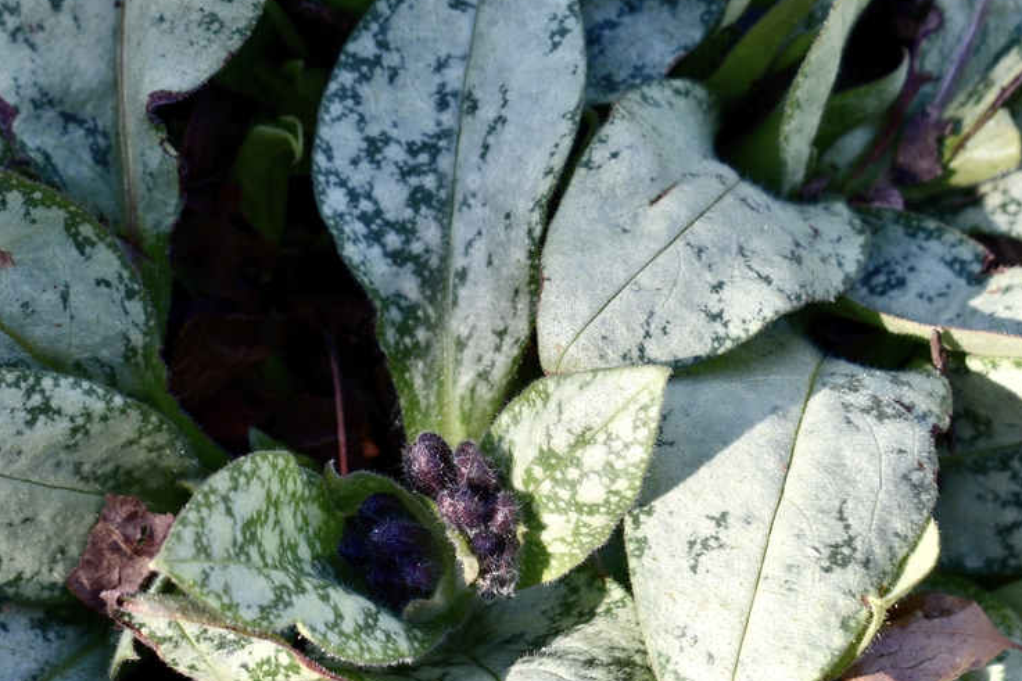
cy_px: 464
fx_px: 3255
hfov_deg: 17.8
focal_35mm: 115
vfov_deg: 11.9
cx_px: 431
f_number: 8
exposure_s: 1/250
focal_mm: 55
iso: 400
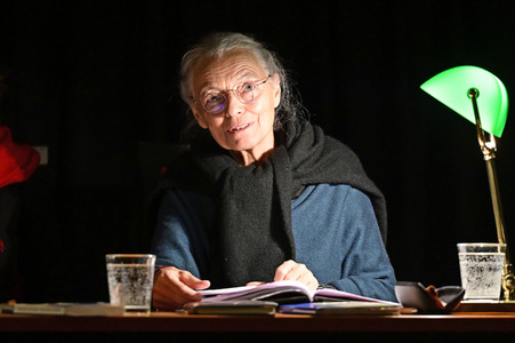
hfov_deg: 10.3
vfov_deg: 6.9
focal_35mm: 200
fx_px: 2859
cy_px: 172
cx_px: 258
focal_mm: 200
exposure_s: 1/160
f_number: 2.8
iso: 4000
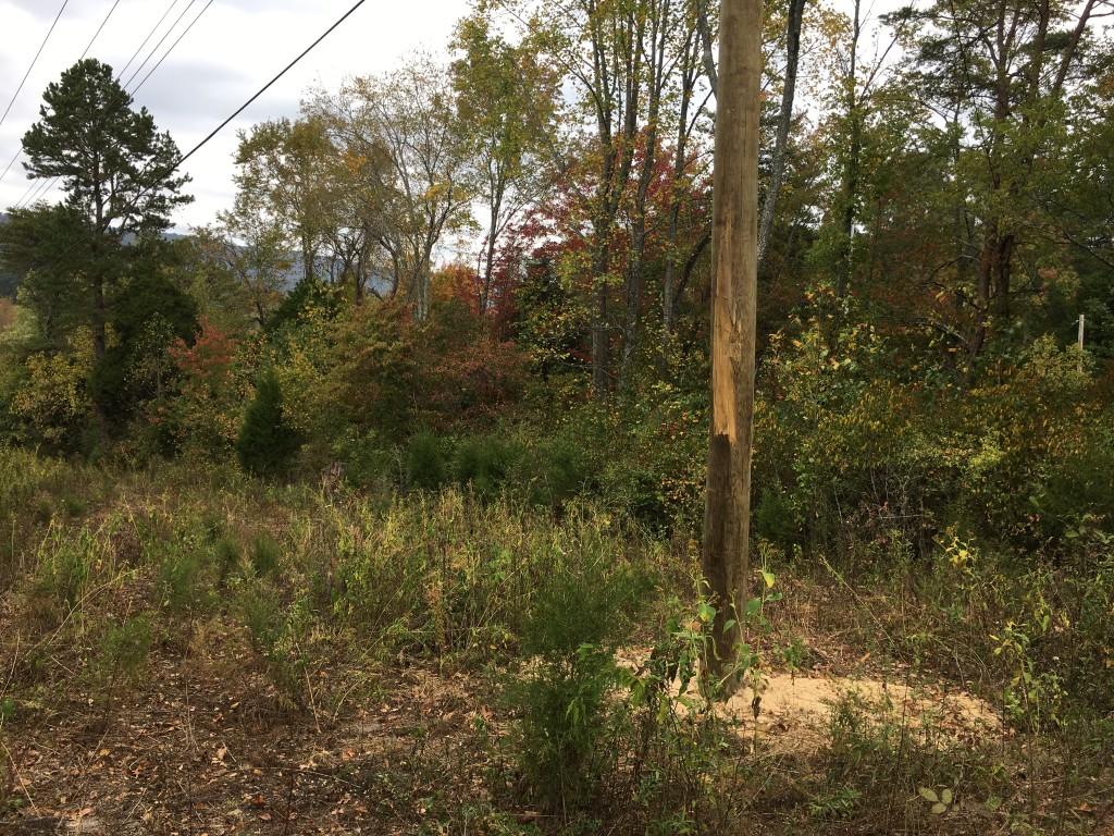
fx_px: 933
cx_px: 557
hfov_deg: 61.7
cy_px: 418
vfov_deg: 48.2
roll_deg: -1.5
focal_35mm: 29
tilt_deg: -7.3
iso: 25
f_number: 2.2
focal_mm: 4.15
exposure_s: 1/409
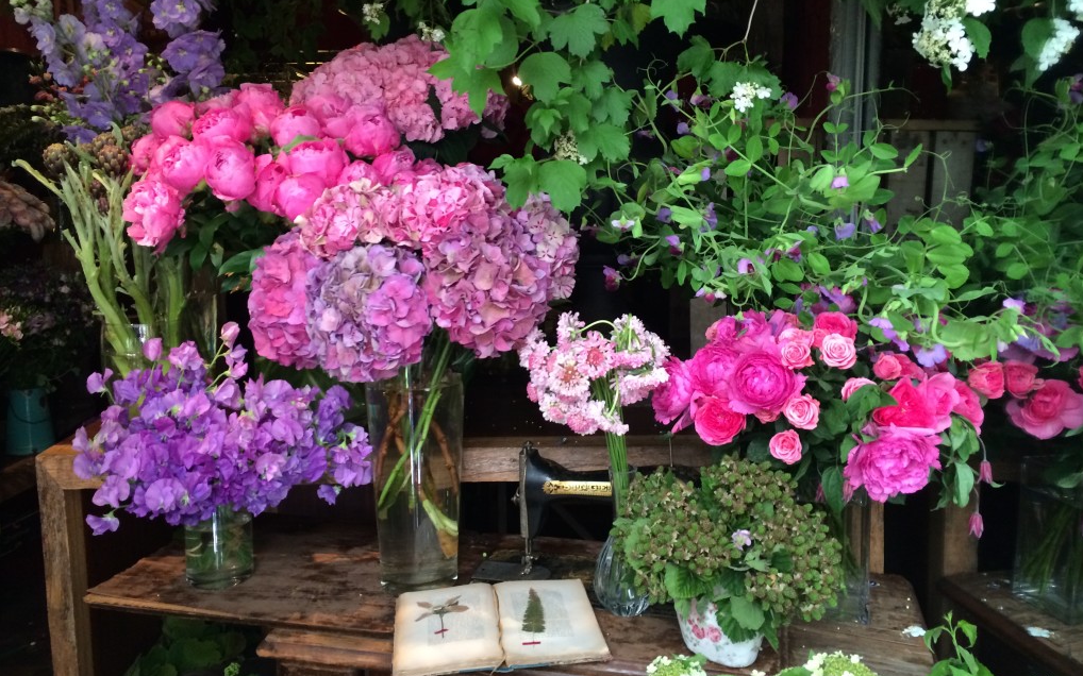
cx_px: 544
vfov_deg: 39.3
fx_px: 944
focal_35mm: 32
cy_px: 280
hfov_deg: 59.7
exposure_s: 1/30
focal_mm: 4.12
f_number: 2.2
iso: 160
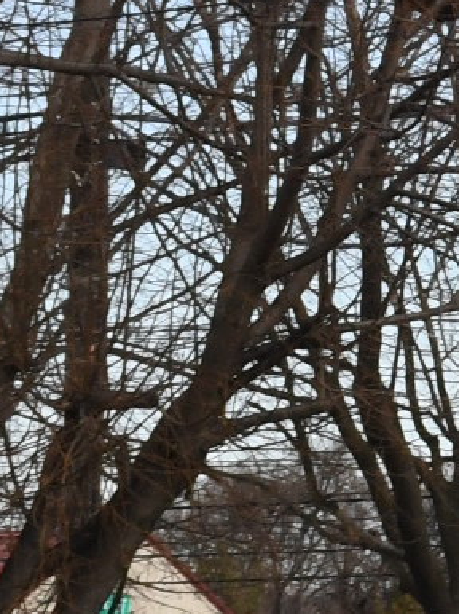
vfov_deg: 5.6
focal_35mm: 355
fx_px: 6287
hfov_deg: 3.9
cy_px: 72
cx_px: 2053
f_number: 16
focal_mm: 34
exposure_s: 1/800
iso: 1250
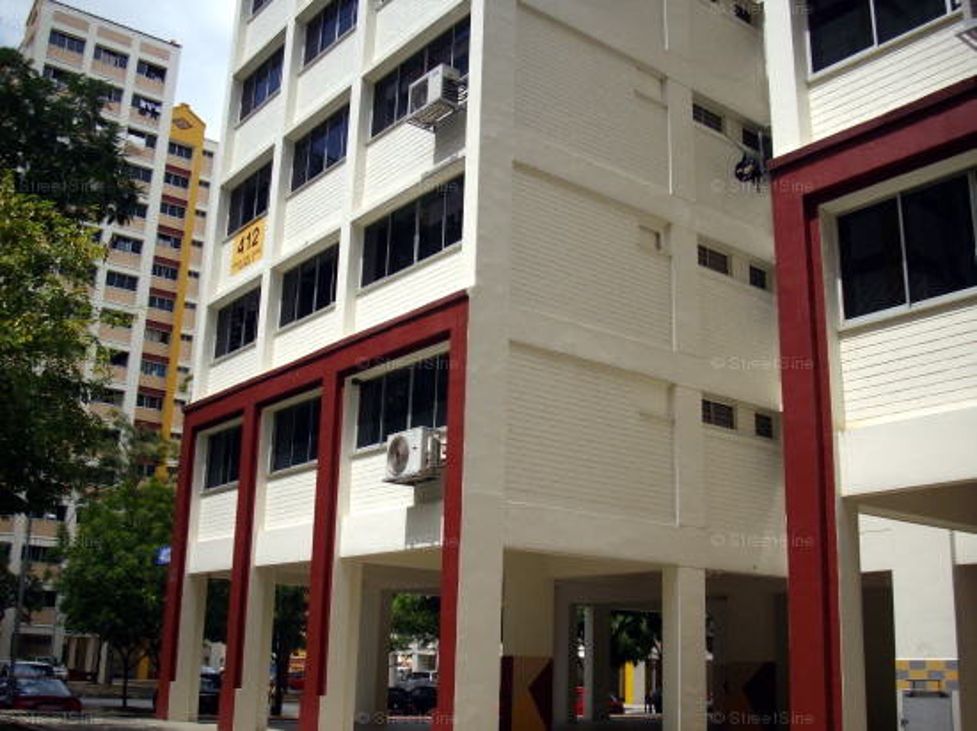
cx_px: 488
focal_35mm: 37
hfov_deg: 50.2
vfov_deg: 38.6
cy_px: 366
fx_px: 1044
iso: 80
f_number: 5.6
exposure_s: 1/400
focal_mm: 6.2
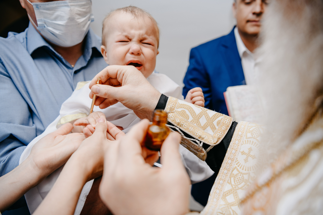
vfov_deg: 38.9
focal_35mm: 34
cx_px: 162
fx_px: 305
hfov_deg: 55.8
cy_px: 108
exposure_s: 1/160
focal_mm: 34
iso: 500
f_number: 3.5
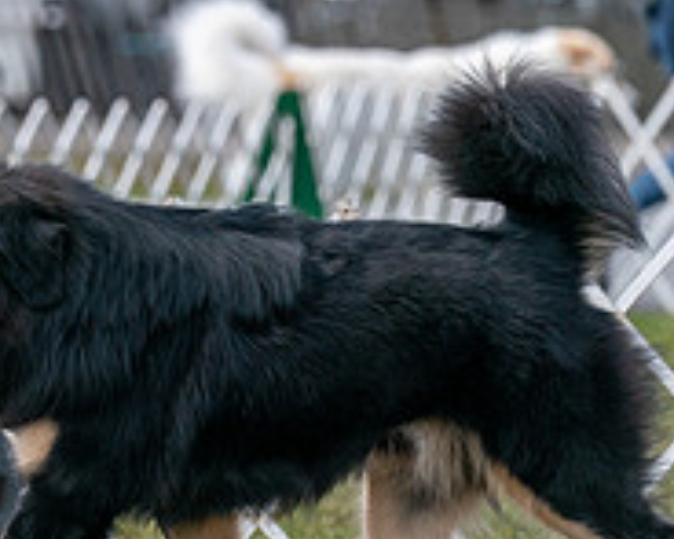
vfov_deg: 2.6
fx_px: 11922
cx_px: -75
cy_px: 33
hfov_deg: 3.2
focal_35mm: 598
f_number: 4
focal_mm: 174
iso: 400
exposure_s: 1/2000
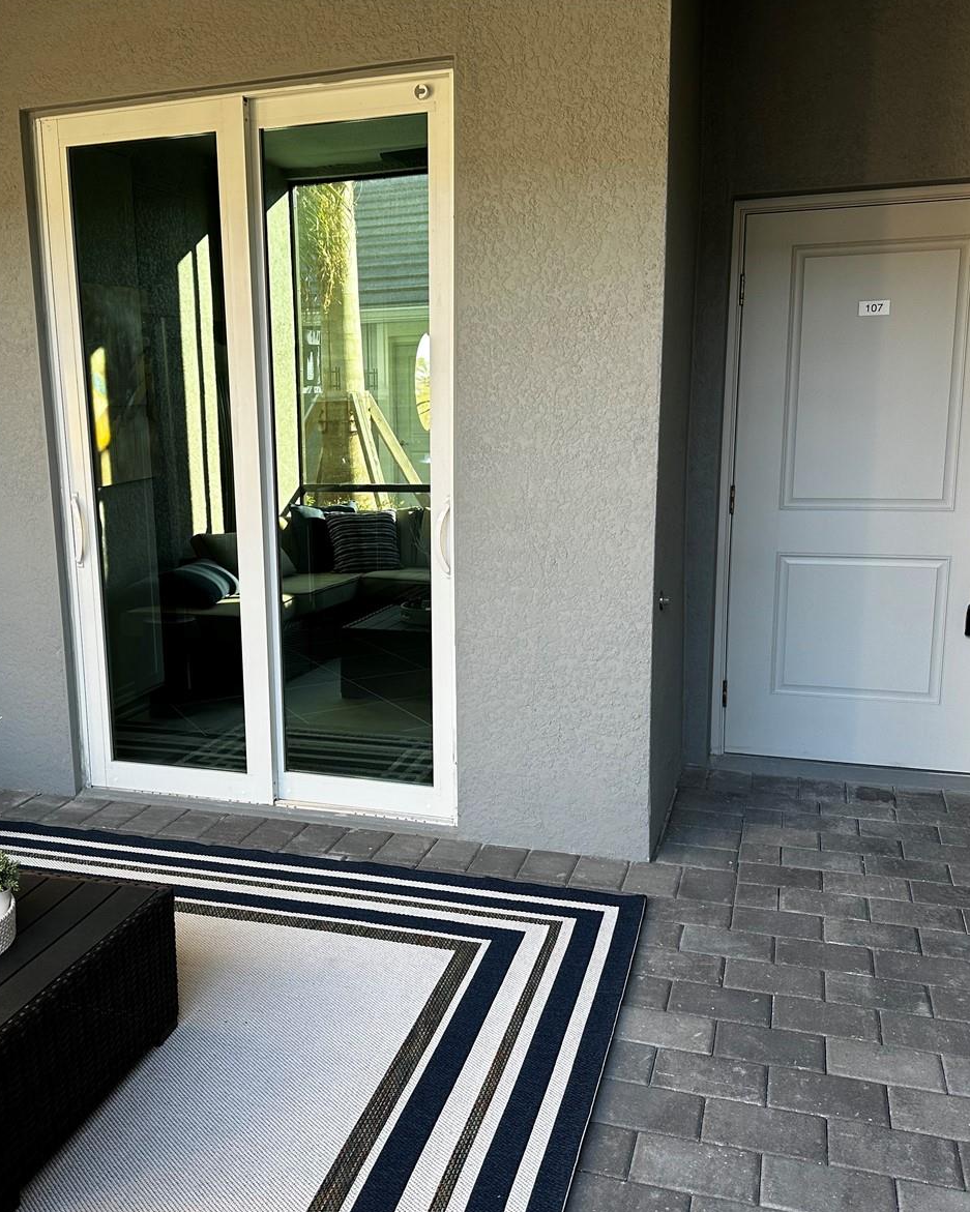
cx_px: 366
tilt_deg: -10.1
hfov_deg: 45.4
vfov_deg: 55.7
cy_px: 613
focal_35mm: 32
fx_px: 1148
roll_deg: +1.0
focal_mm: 6.86
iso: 125
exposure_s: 1/121
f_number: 1.78
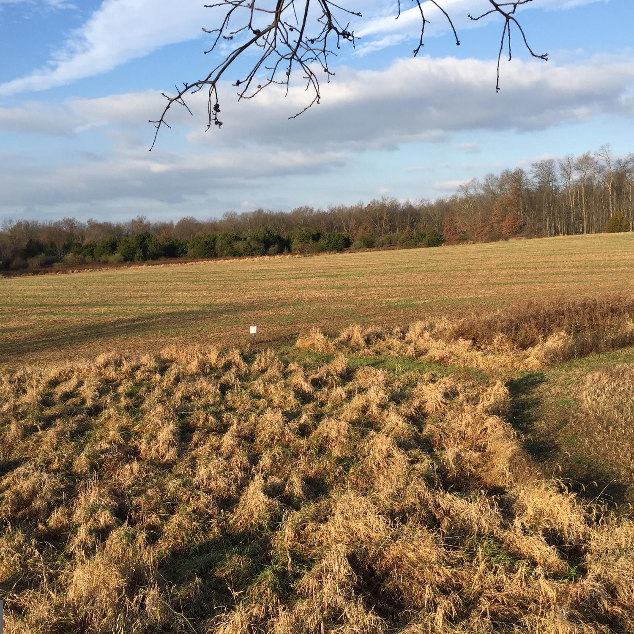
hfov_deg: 47.2
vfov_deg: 47.2
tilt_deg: -5.9
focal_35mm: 35
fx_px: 725
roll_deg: +2.2
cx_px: 330
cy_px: 310
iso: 32
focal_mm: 4.15
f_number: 2.2
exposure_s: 1/1130
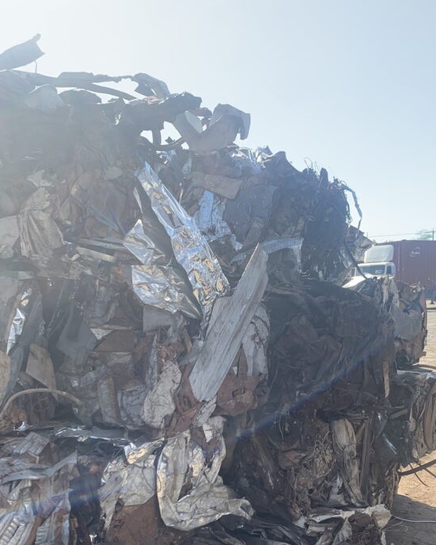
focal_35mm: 38
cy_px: 358
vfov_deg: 47.3
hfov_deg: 39.1
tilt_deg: -6.1
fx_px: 613
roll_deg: +2.2
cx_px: 222
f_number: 1.8
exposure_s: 1/422
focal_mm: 4.25
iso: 25
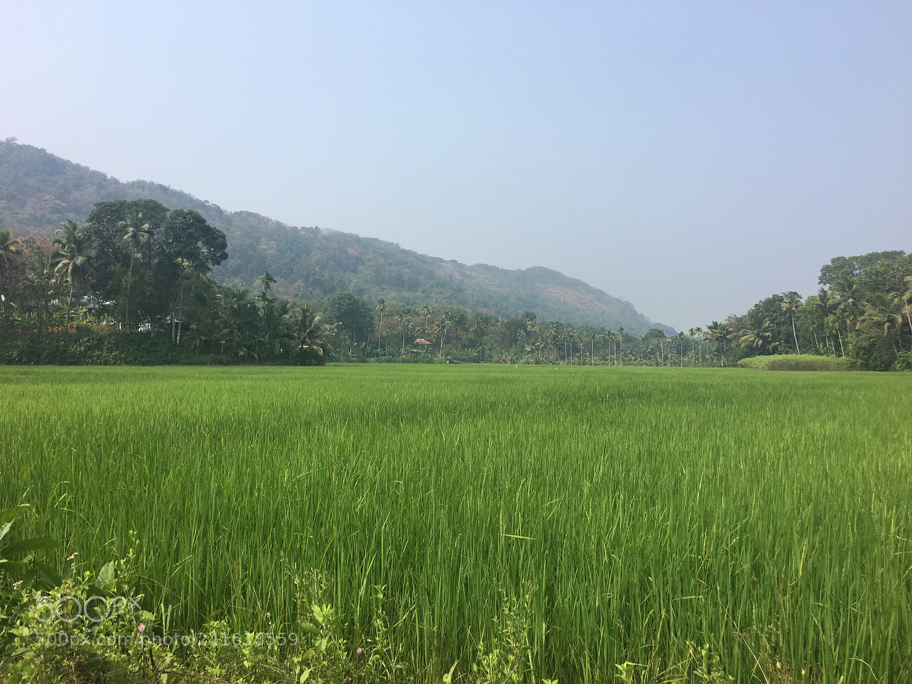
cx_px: 456
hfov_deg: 61.7
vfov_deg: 48.2
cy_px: 342
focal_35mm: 29
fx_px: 764
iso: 25
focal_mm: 4.15
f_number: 2.2
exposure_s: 1/1241
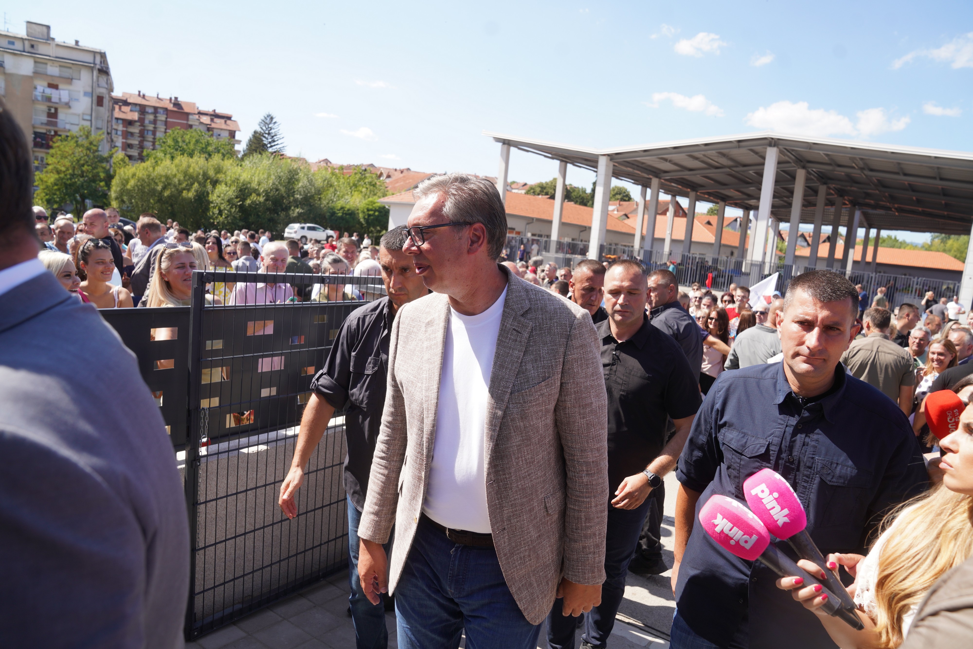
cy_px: 324
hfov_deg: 73.7
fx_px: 649
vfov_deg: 53.1
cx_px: 486
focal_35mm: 24
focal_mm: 24
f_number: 5
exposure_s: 1/640
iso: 250
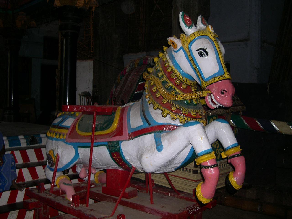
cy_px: 110
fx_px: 321
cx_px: 146
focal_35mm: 38
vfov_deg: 37.7
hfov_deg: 49.0
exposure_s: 1/60
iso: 100
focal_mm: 8
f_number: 2.8
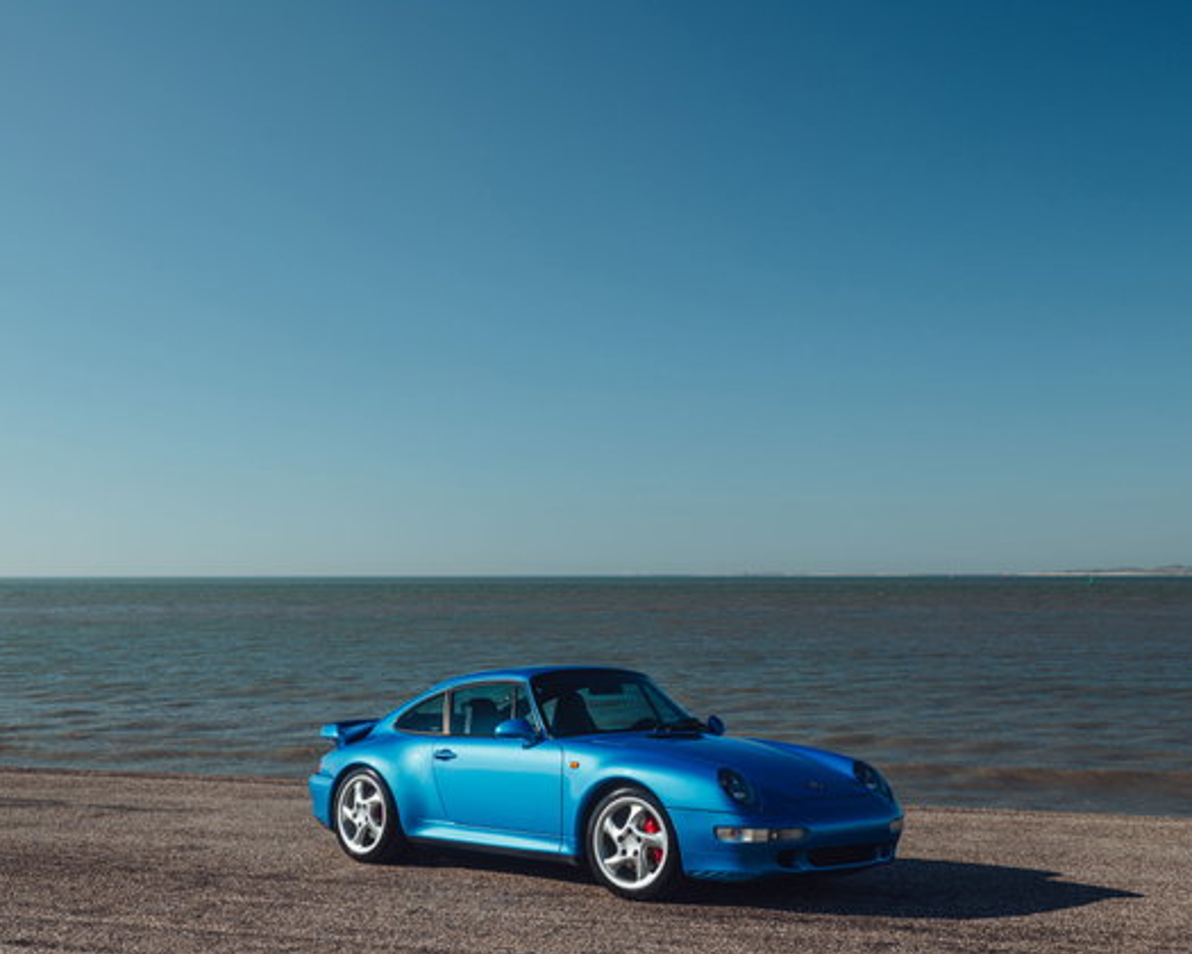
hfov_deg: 38.7
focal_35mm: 48
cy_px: 578
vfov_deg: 31.4
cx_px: 490
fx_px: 1693
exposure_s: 1/200
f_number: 7.1
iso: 100
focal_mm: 35
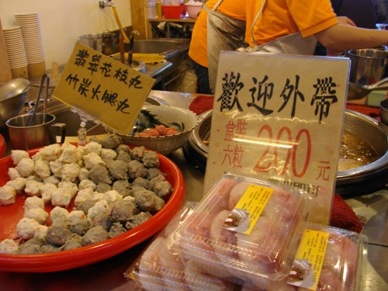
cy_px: 146
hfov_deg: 56.8
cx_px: 194
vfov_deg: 44.2
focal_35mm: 32
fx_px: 359
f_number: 2.9
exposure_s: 1/100
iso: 286
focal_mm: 5.7
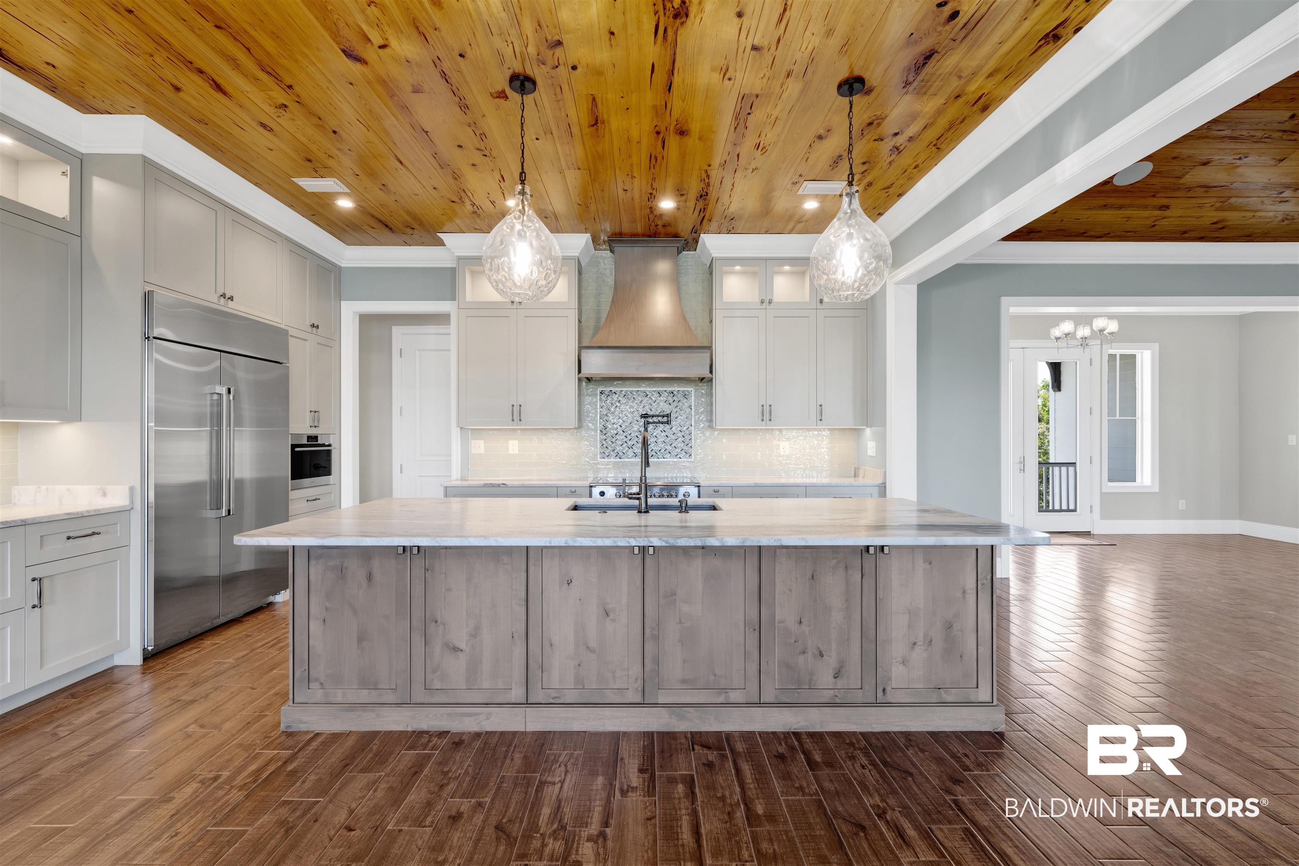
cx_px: 650
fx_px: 559
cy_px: 433
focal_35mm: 16
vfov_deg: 75.5
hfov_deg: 98.5
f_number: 11
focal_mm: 15.5
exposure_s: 1/15
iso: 400
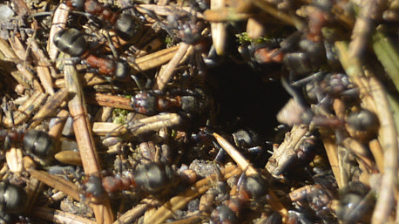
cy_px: -164
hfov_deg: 7.1
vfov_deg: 4.0
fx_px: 3191
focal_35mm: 302
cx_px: -99
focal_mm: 55
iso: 100
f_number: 7.1
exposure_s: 1/200
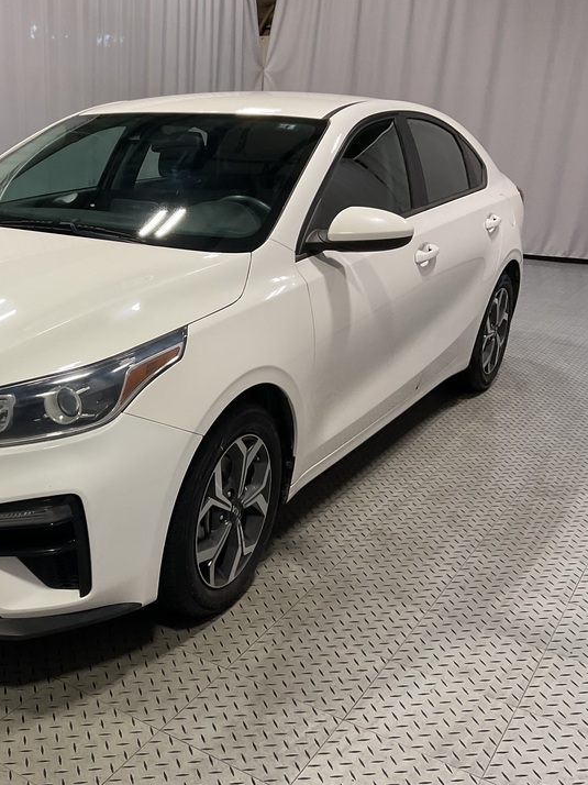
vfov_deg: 47.9
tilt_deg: -16.4
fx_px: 884
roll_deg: -2.0
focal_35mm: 39
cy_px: 390
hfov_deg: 34.9
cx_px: 70
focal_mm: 3
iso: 50
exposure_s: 1/120
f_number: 1.8
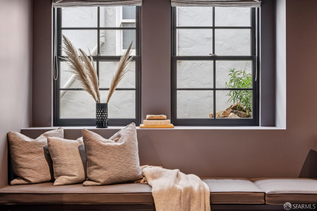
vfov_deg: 28.1
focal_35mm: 48
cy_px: 106
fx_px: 423
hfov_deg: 41.1
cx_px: 158
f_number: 16
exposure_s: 1/10
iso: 640
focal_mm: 48
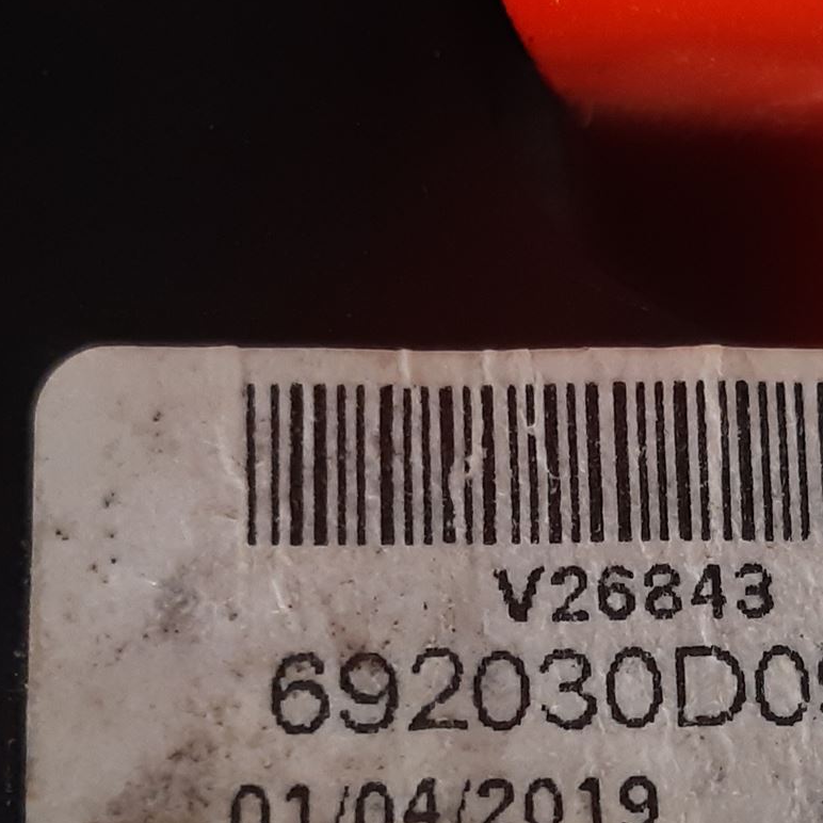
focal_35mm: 61
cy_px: 625
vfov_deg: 27.7
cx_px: 677
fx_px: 1641
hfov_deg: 27.5
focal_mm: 3.93
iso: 160
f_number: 1.7
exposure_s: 1/50
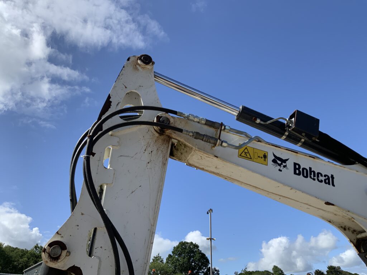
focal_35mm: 29
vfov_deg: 48.2
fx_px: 307
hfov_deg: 61.7
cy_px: 138
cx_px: 184
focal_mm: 3
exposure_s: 1/2058
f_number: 1.8
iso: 16
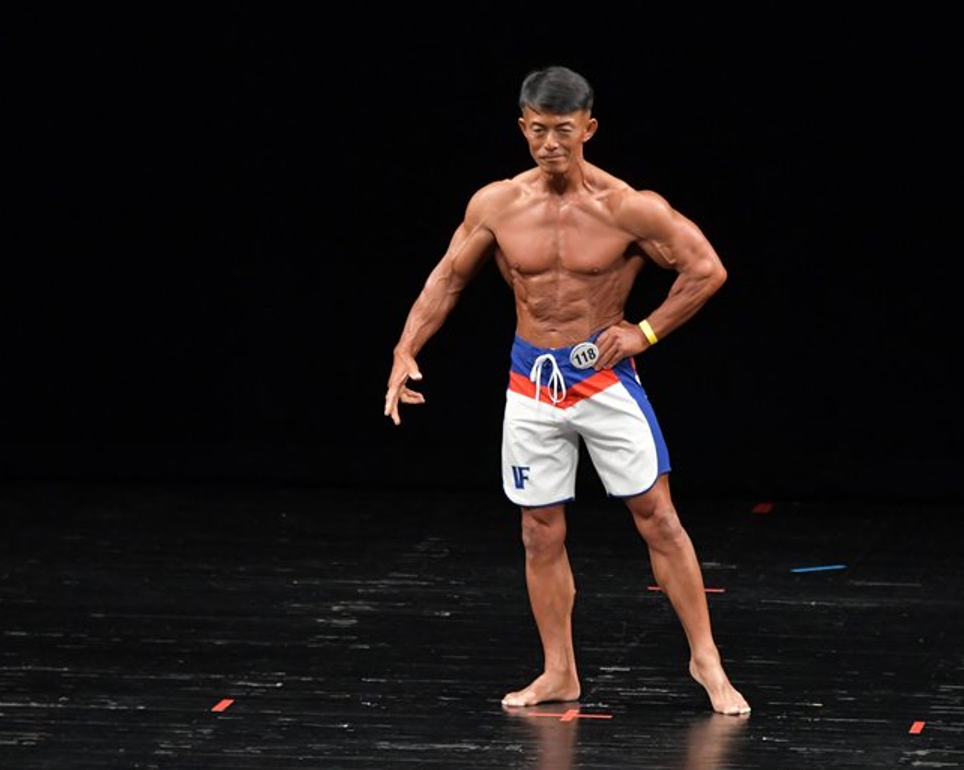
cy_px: 386
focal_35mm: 323
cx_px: 579
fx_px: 9211
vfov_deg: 4.8
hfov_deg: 6.0
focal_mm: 190
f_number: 5.6
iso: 3200
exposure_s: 1/400
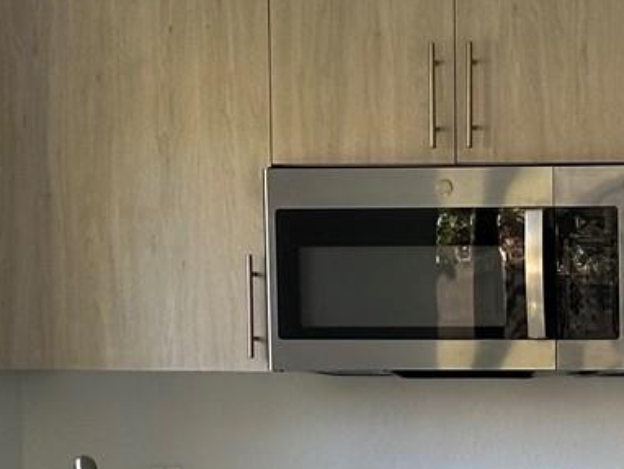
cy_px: 677
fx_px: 3626
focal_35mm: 201
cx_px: 720
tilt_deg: -5.9
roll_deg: -0.2
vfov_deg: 7.3
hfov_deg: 9.7
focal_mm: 6.86
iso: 80
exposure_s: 1/105
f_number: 1.78
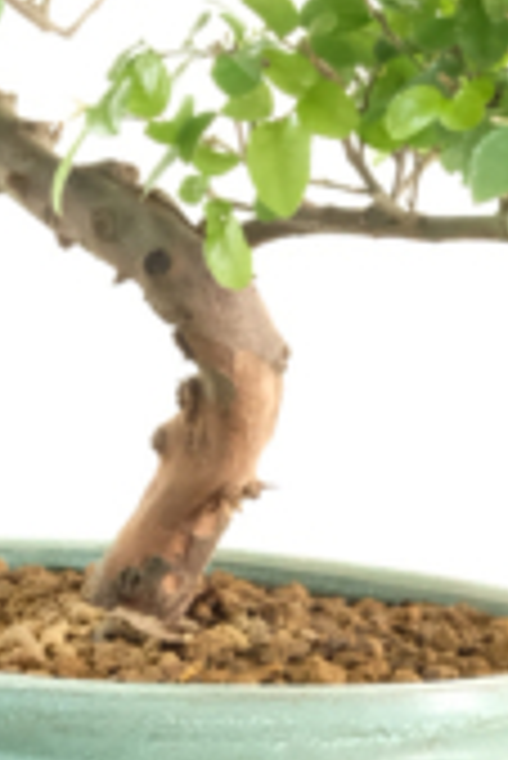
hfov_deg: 2.7
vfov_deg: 4.1
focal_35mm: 504
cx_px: 117
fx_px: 10645
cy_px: -83
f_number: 13
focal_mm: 84.3
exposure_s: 1/30
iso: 4000
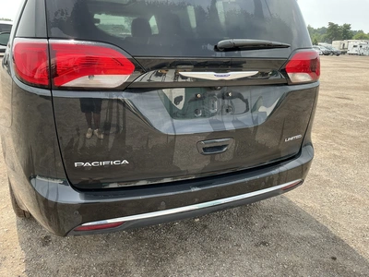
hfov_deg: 63.4
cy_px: 138
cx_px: 184
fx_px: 298
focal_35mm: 28
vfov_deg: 49.7
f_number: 1.8
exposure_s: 1/318
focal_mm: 3
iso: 25
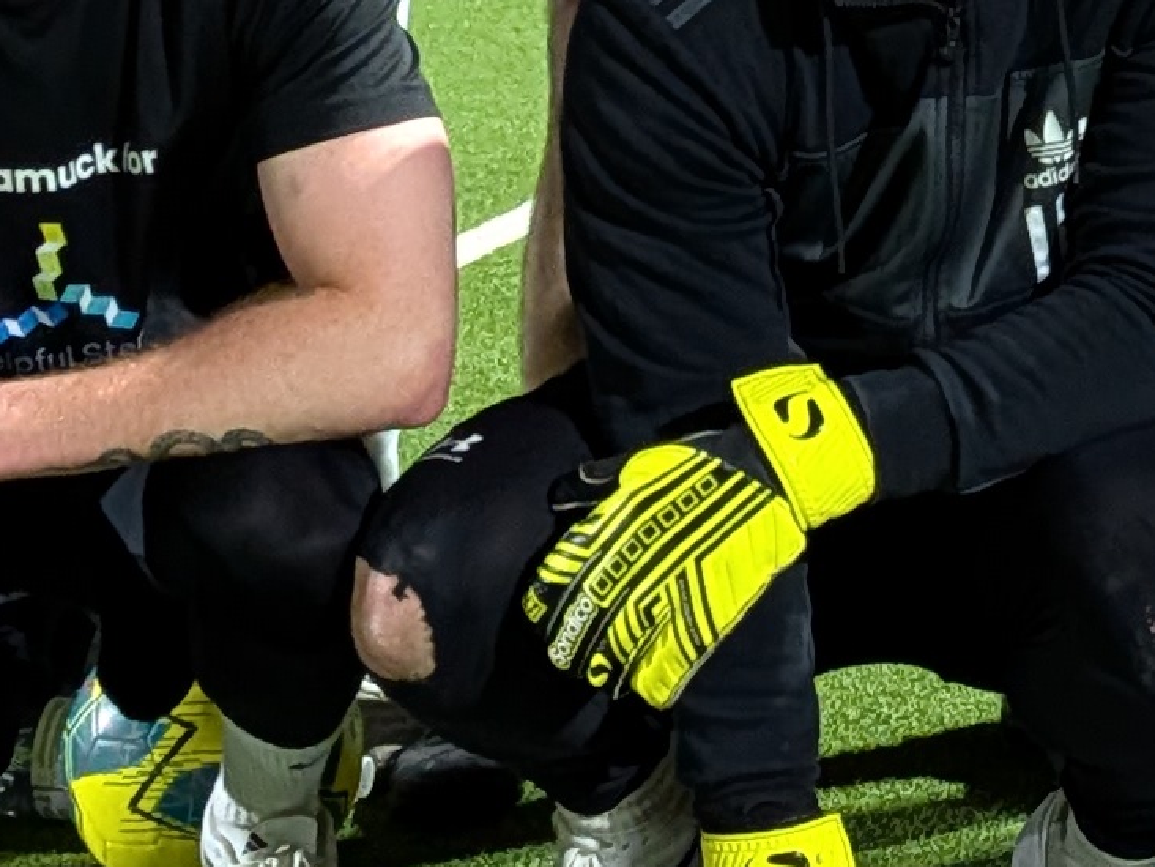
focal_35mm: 131
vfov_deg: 11.1
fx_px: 4372
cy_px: -132
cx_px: 1404
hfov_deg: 14.5
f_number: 1.7
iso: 756
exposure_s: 1/100
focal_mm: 4.53
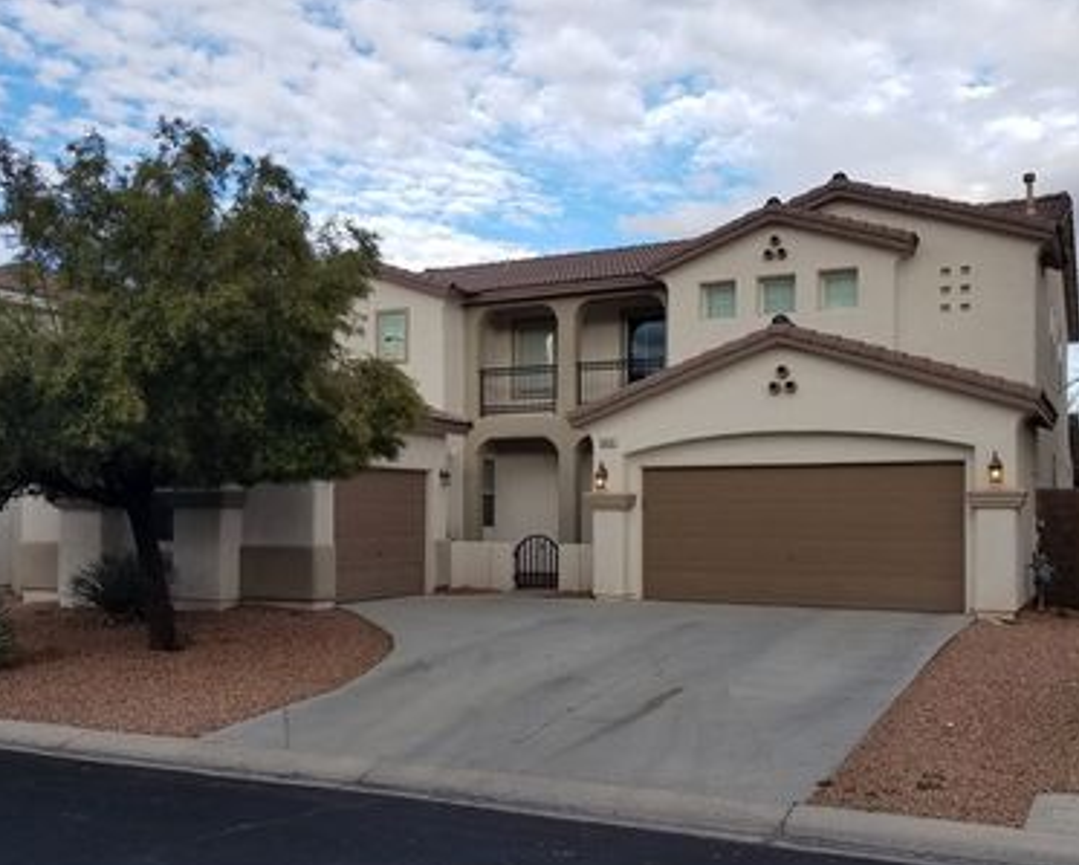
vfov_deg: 43.3
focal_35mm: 34
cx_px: 526
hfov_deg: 52.8
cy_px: 479
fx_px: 1087
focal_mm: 4.2
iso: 40
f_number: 1.7
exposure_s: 1/1148
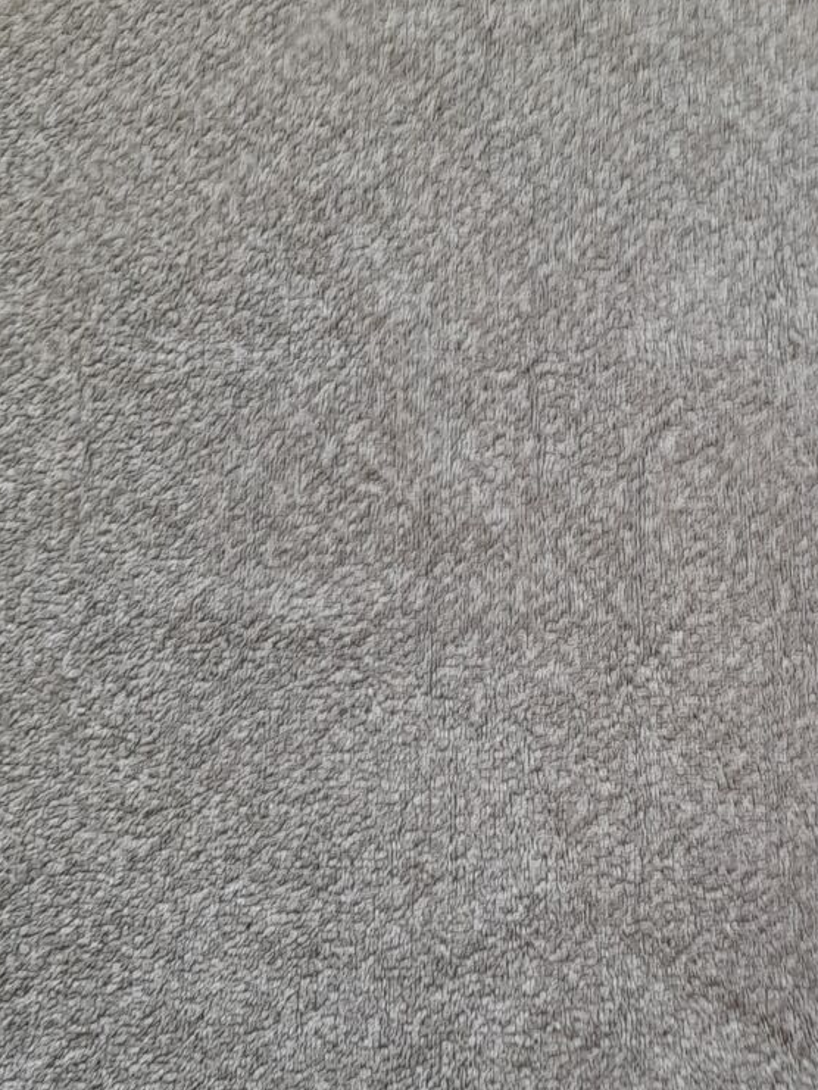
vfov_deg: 41.8
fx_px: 1417
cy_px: 663
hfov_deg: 30.9
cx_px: 722
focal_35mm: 45
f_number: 2
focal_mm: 4.6
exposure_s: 1/50
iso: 100
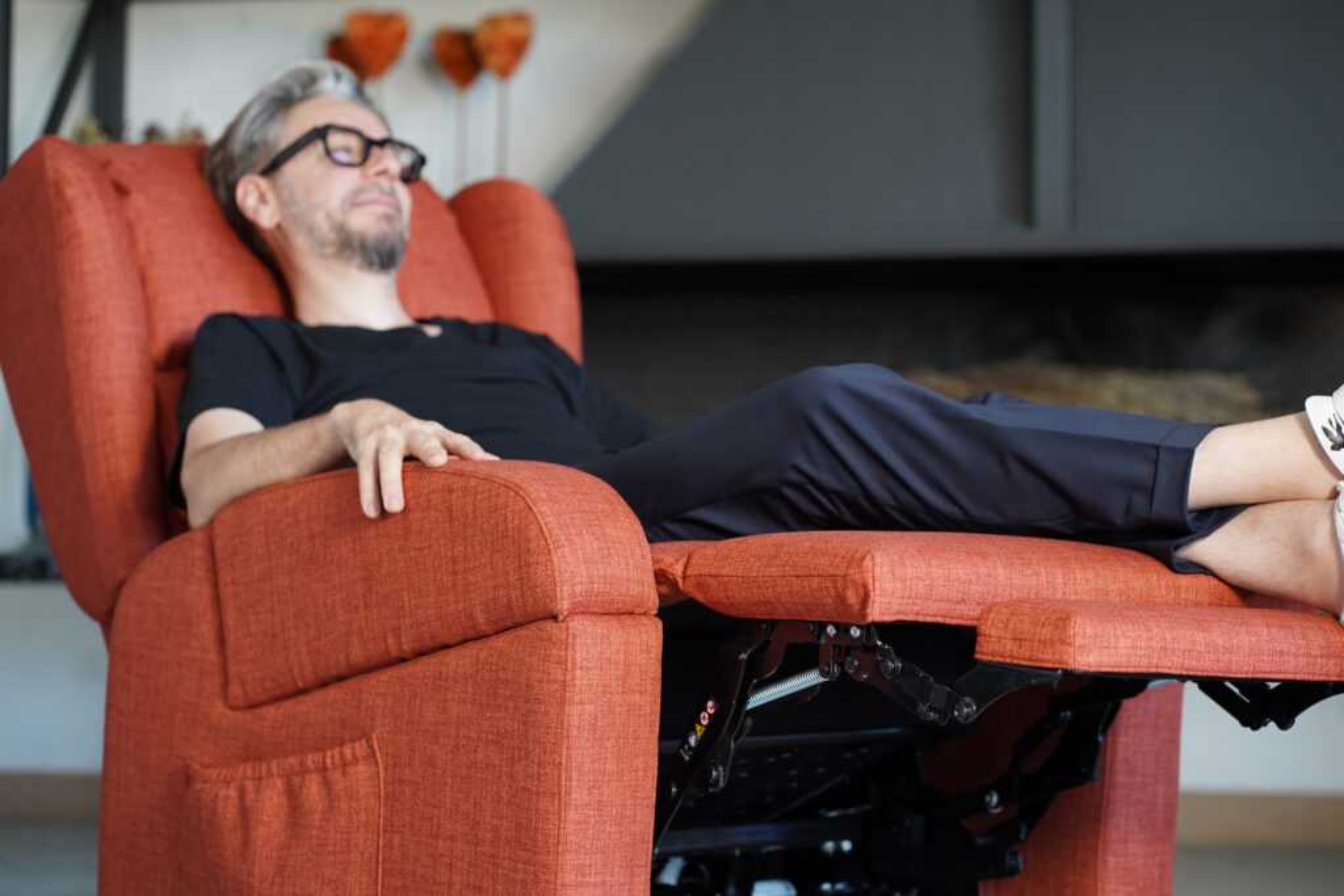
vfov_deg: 16.1
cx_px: 672
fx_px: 3174
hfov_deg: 23.9
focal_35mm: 85
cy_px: 448
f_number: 3.5
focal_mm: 85
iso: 800
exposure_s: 1/160
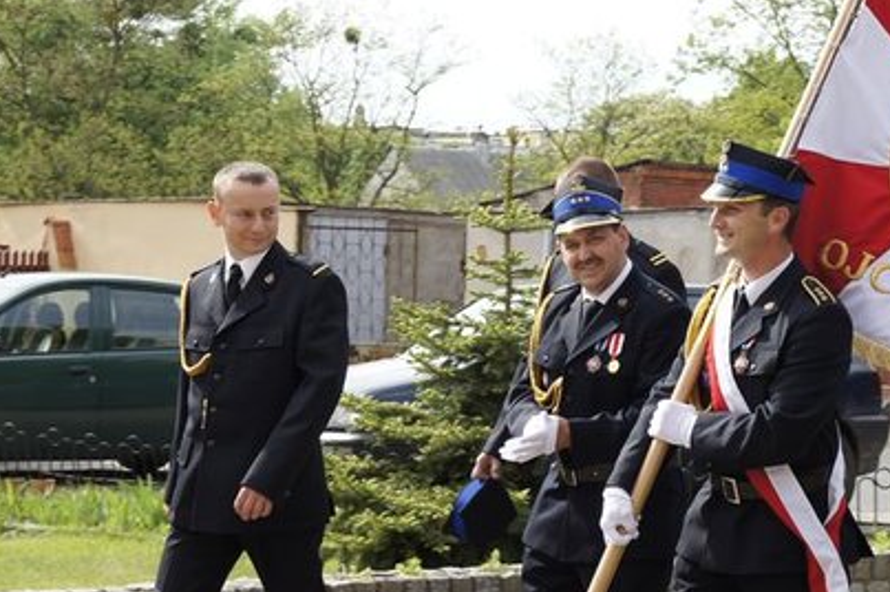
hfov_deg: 18.8
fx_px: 2688
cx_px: 563
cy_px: 367
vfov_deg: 12.6
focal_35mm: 109
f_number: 8
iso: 100
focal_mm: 45
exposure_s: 1/100
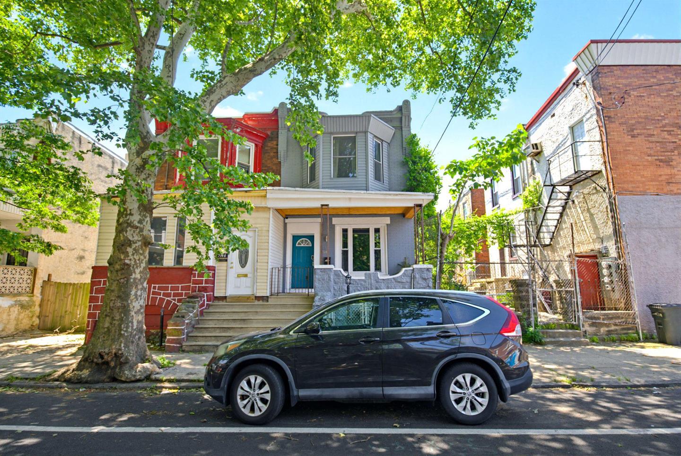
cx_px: 340
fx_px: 360
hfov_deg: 86.9
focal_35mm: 19
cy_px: 228
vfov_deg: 64.7
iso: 64
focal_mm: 19
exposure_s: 1/60
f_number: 4.5
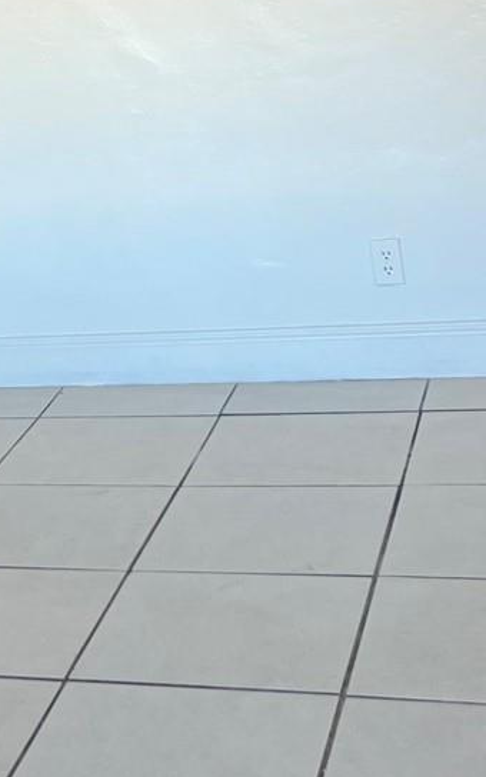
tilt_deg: -5.9
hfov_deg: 14.9
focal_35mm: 81
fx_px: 1717
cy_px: 63
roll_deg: +10.0
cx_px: -246
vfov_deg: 24.7
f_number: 1.5
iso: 80
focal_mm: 5.7
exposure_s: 1/120
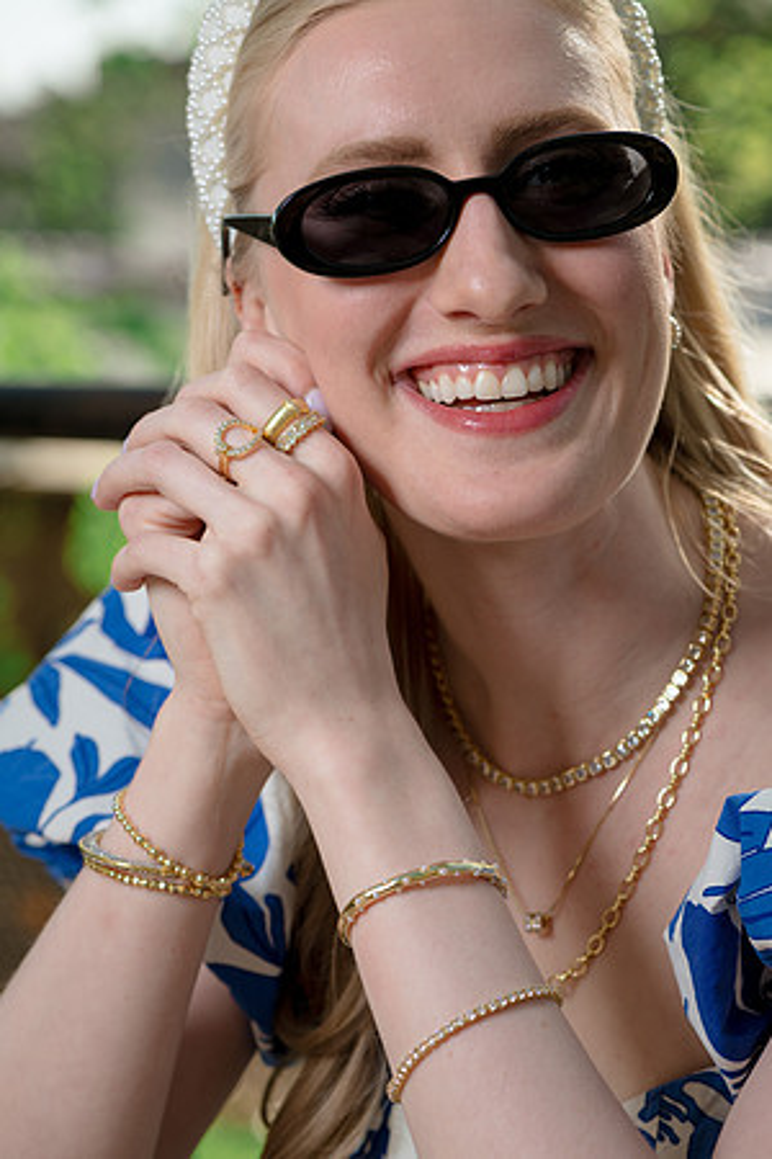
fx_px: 3377
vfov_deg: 19.5
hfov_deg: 13.0
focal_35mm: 105
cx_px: 386
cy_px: 580
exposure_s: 1/160
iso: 100
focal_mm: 105
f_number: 7.1
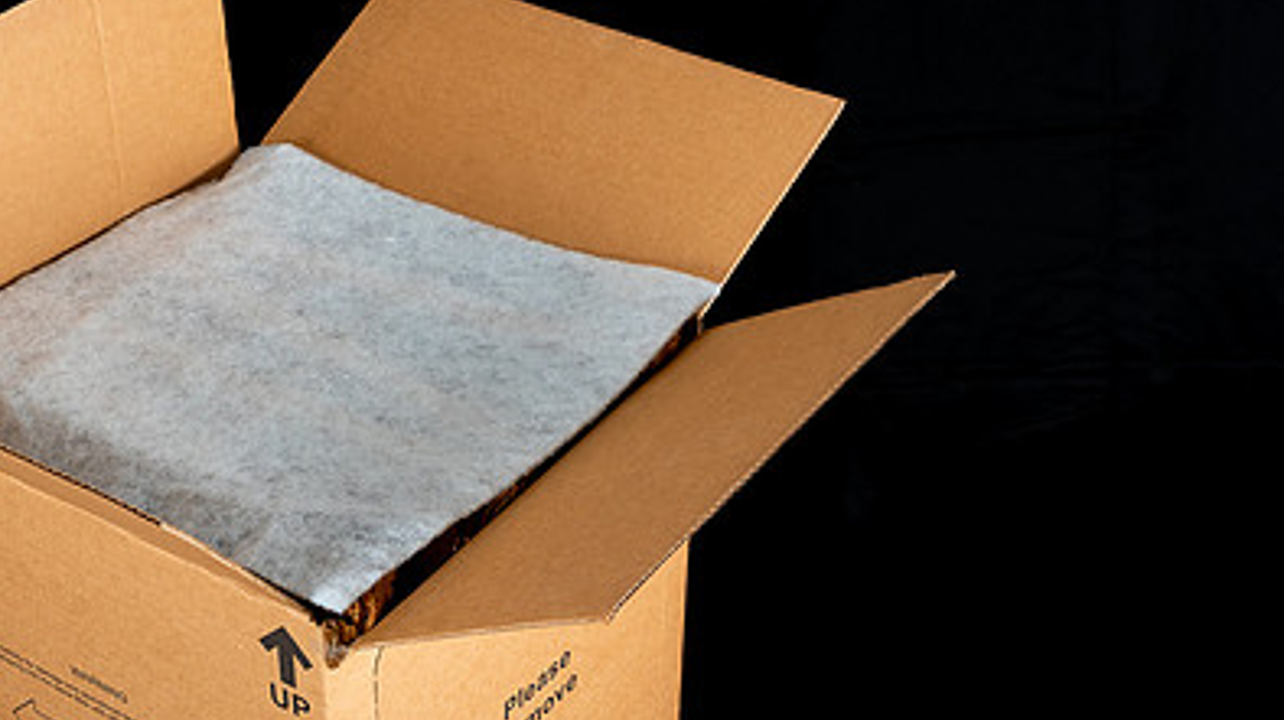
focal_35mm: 71
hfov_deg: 29.4
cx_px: 345
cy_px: 477
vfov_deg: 16.9
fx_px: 2416
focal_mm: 46
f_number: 8
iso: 160
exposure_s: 1/125
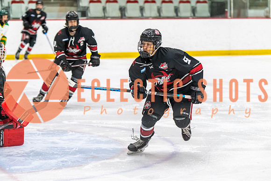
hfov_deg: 14.8
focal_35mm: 138
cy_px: 103
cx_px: 167
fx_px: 1040
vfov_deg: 9.9
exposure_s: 1/640
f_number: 2.8
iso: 4000
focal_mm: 112
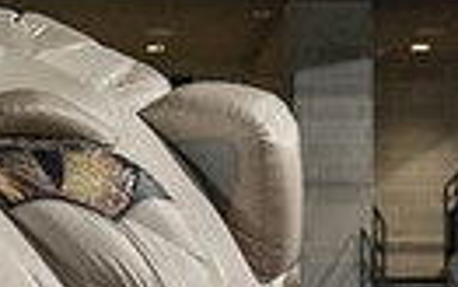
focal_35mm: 380
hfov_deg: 5.5
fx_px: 4745
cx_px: -93
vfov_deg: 3.4
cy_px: 705
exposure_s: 1/1250
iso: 4000
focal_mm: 70
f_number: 3.2
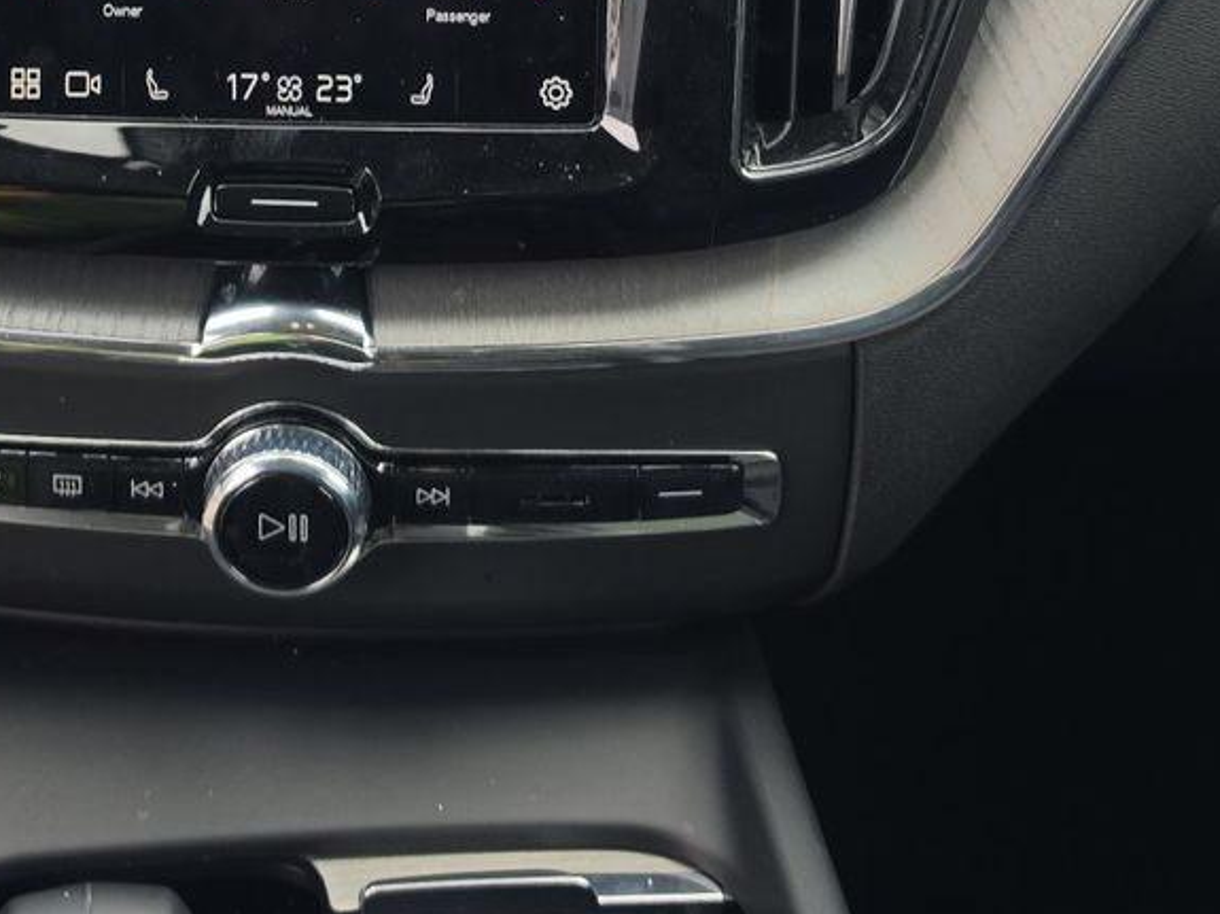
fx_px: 2255
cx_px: 280
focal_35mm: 64
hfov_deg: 29.7
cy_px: -146
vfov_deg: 21.5
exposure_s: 1/122
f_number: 1.4
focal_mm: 6.5
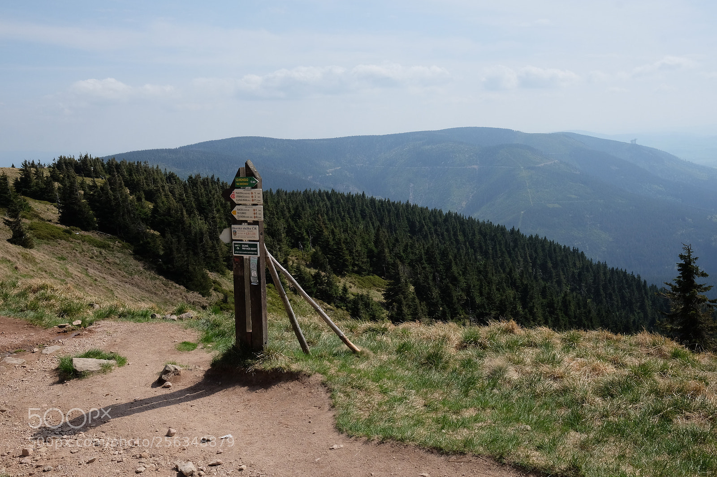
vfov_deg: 37.8
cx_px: 358
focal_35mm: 35
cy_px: 238
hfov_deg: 54.4
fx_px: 697
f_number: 16
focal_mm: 23
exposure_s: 1/420
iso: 800
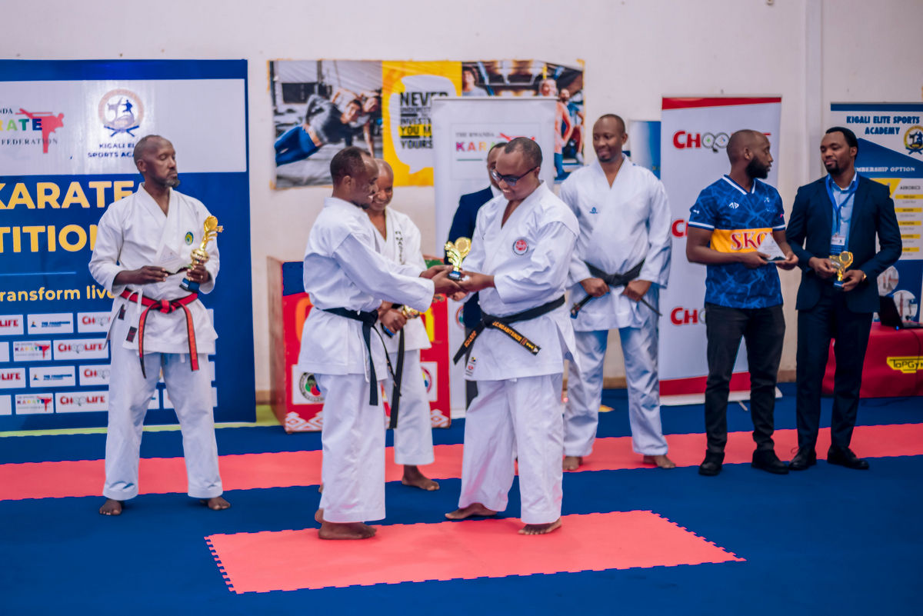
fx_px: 1542
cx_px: 368
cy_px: 308
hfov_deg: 33.2
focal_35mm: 60
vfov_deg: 22.6
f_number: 1.8
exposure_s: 1/60
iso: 320
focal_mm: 50
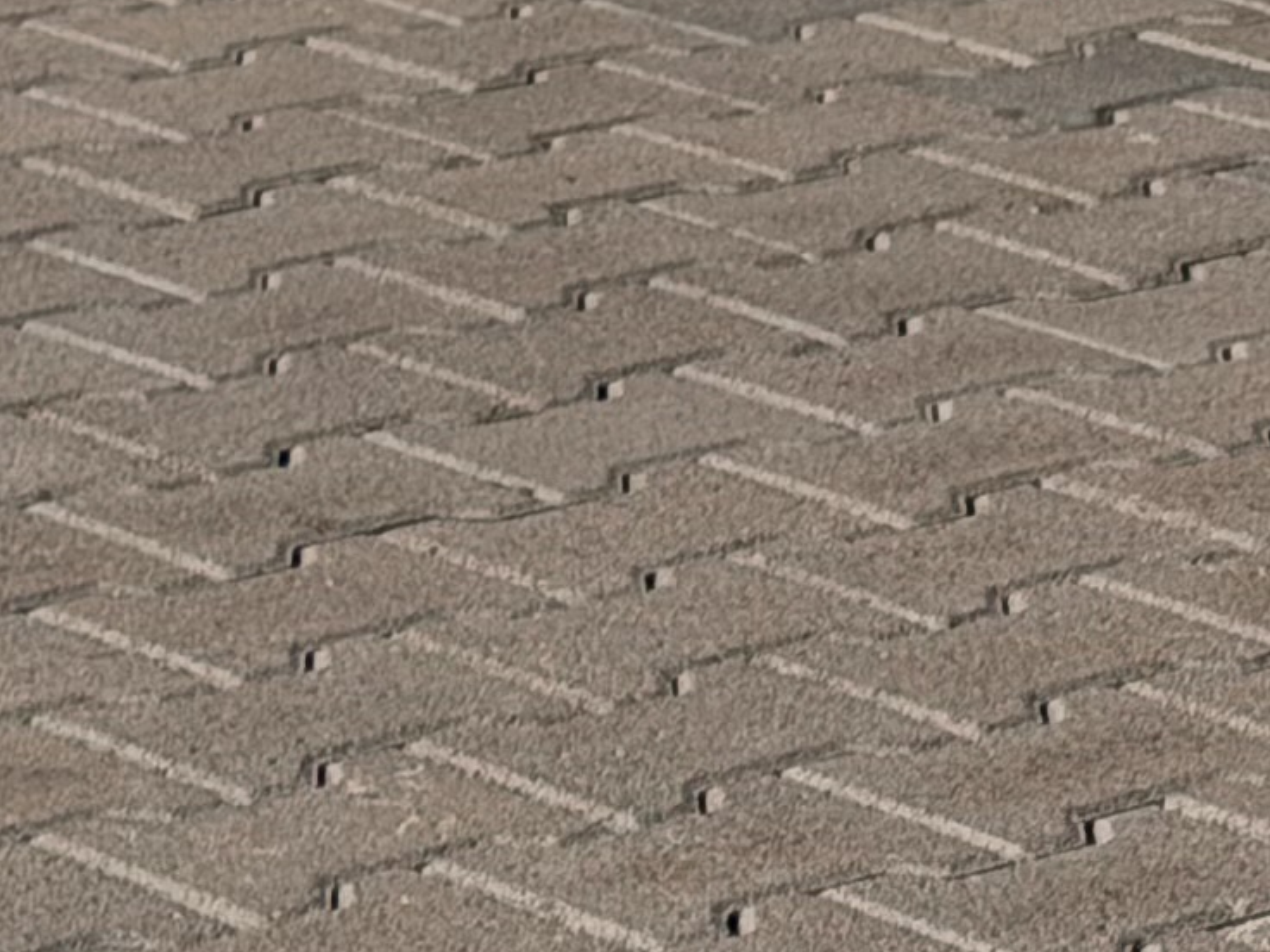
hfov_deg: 7.5
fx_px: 9649
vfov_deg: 5.4
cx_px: 1505
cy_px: -1388
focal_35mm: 263
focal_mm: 6.76
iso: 80
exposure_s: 1/11364
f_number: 1.78
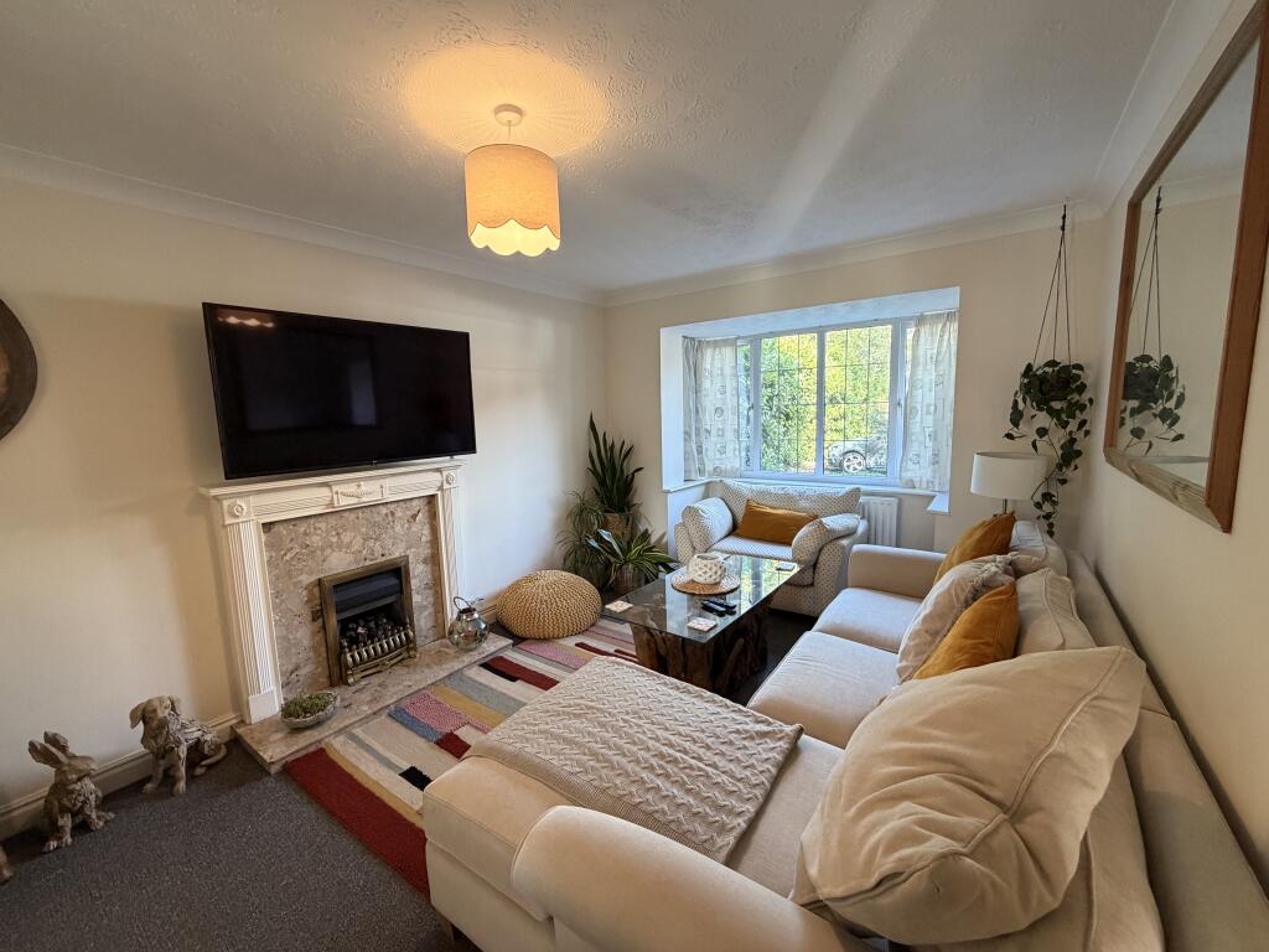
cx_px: 634
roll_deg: +2.4
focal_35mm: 14
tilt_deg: -7.6
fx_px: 513
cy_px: 476
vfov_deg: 85.7
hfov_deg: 102.1
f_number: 2.2
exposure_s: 1/77
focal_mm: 2.22
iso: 320
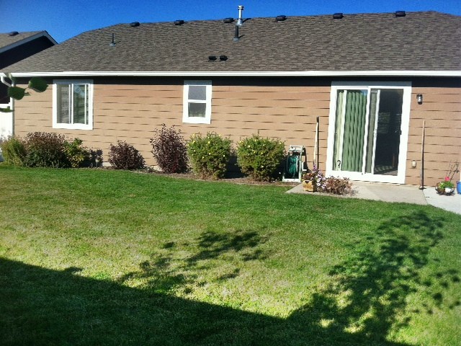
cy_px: 173
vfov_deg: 40.7
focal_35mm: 35
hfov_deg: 52.6
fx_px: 466
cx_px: 230
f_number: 2.8
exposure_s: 1/1304
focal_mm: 3.85
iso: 80
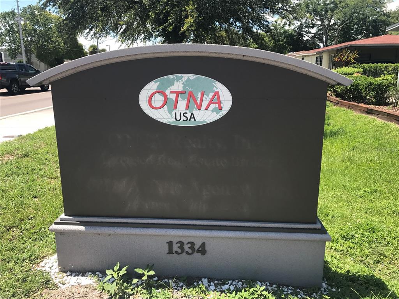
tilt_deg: -14.7
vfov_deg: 49.7
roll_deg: +0.4
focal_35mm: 28
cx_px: 200
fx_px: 323
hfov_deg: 63.4
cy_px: 150
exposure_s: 1/948
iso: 20
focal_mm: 3.99
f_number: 1.8
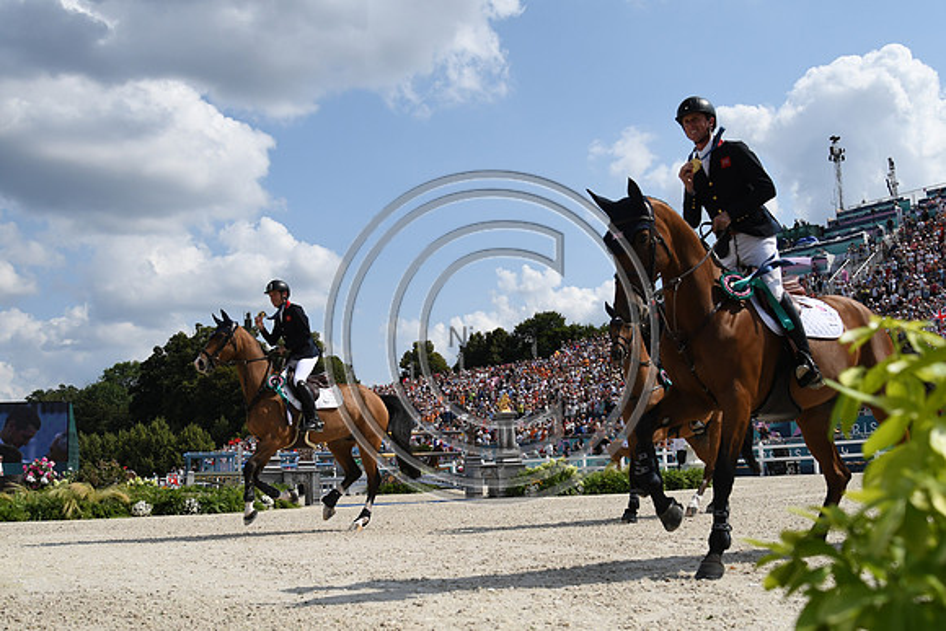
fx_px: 946
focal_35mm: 36
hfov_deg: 53.1
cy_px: 316
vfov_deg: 36.9
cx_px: 473
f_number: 6.3
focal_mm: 24
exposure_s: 1/4000
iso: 450
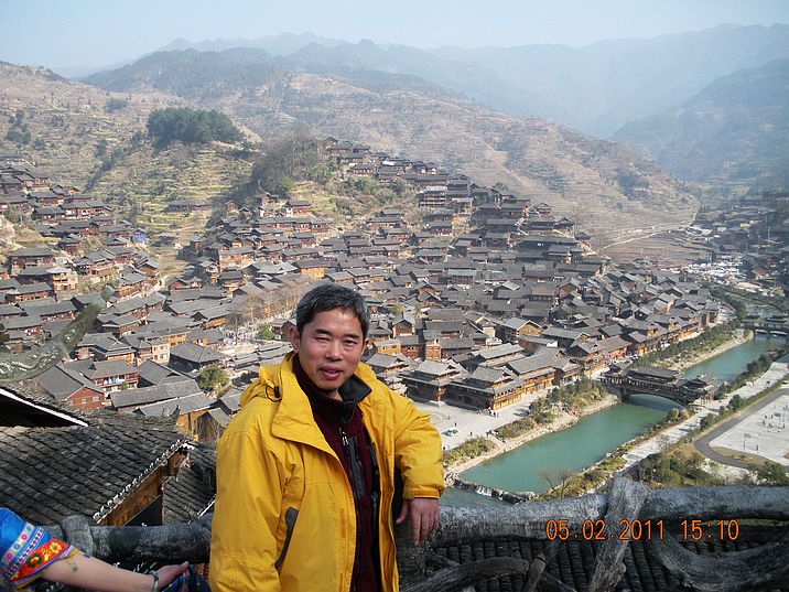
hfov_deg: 51.4
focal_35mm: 36
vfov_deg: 39.7
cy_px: 296
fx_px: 821
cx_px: 394
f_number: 3.5
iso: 64
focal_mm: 6.3
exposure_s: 1/310
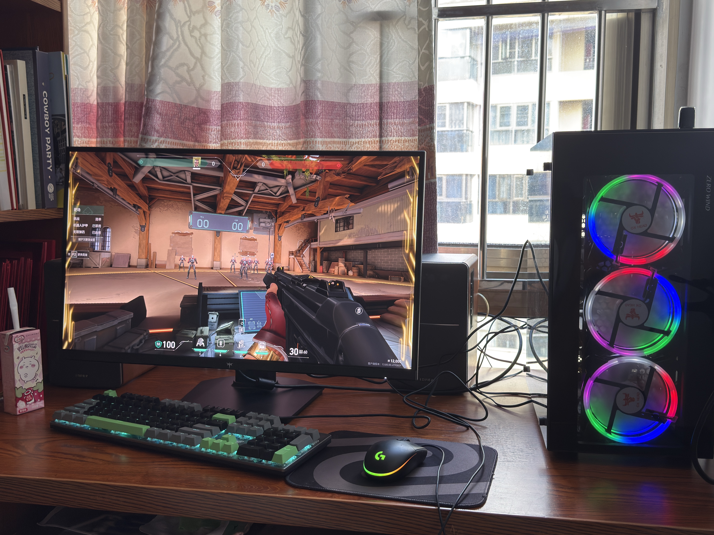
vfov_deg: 40.7
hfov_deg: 52.6
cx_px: 357
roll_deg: -0.8
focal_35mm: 35
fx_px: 722
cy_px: 268
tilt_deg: -5.3
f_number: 1.78
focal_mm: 6.76
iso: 100
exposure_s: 1/98
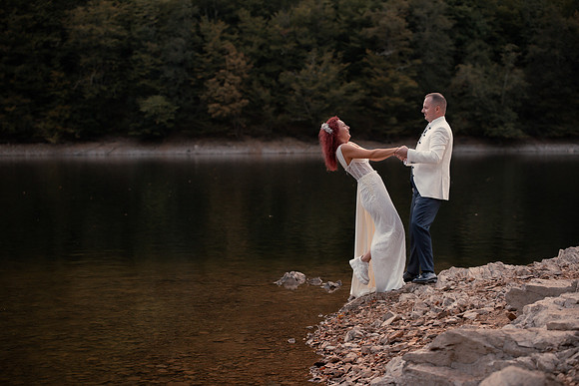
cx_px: 290
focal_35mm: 72
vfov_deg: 18.8
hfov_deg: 27.9
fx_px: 1166
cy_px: 193
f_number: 3.2
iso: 640
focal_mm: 70
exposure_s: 1/1000
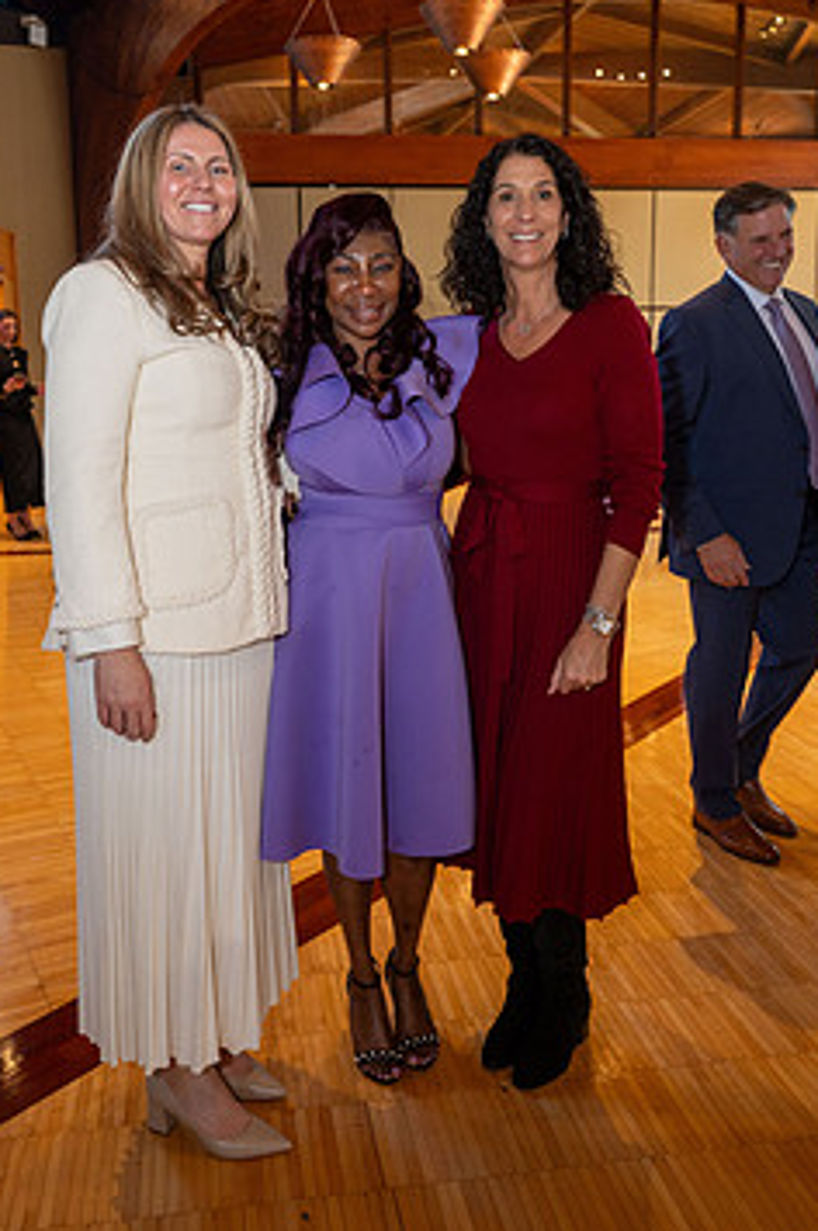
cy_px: 534
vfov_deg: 57.1
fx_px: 1127
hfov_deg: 39.8
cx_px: 357
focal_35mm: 33
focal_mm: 26
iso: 800
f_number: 3.5
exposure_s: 1/160
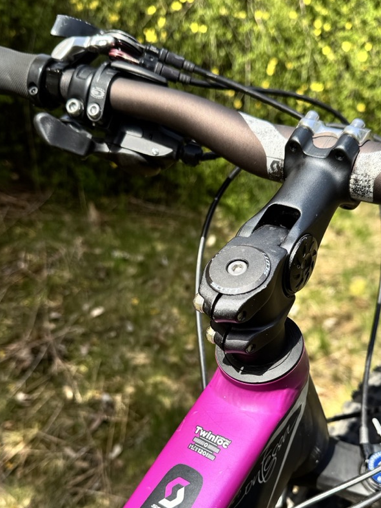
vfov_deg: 47.5
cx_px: 212
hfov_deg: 36.8
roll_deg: -5.7
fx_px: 572
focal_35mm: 39
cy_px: 313
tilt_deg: -33.1
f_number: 1.78
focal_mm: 6.76
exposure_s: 1/3096
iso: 80
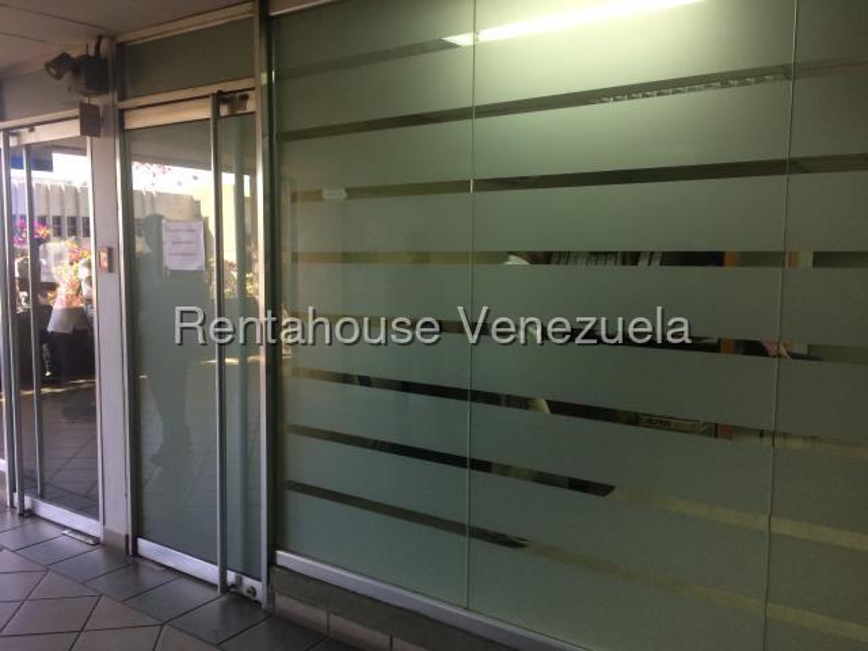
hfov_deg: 61.7
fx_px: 727
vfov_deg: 48.2
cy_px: 326
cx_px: 434
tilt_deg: -4.4
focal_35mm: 29
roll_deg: -1.2
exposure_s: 1/40
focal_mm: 4.15
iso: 40
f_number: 2.2
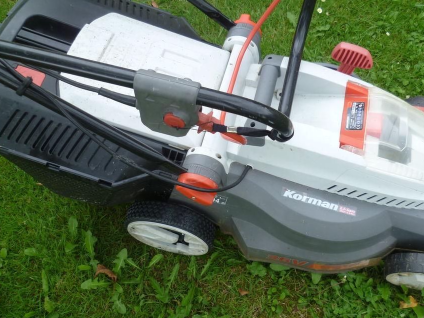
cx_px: 244
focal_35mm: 33
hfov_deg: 55.1
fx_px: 404
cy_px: 147
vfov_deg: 42.9
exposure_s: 1/200
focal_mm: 5
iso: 80
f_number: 2.8
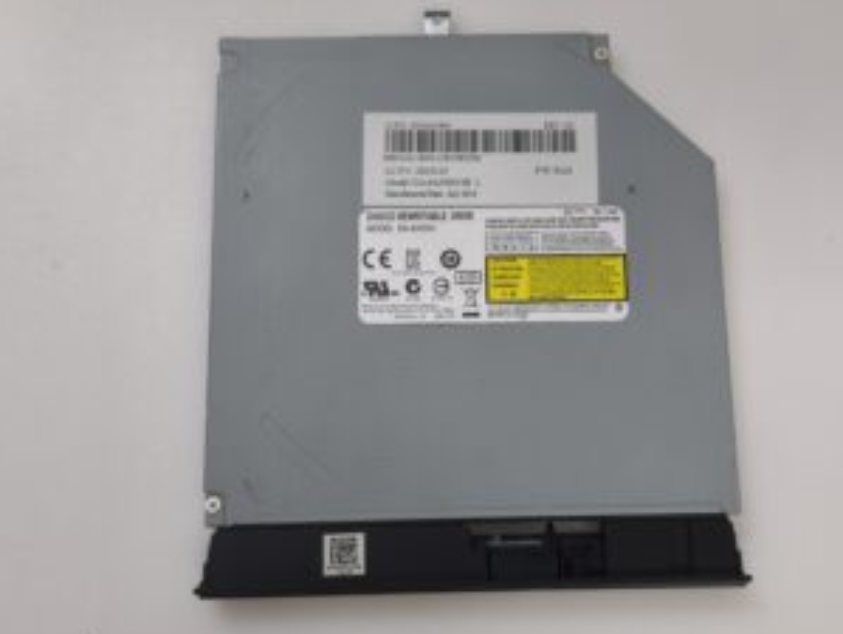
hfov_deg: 45.6
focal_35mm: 41
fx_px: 1000
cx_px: 482
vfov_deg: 35.2
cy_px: 320
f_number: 1.6
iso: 500
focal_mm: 6.57
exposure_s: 1/50
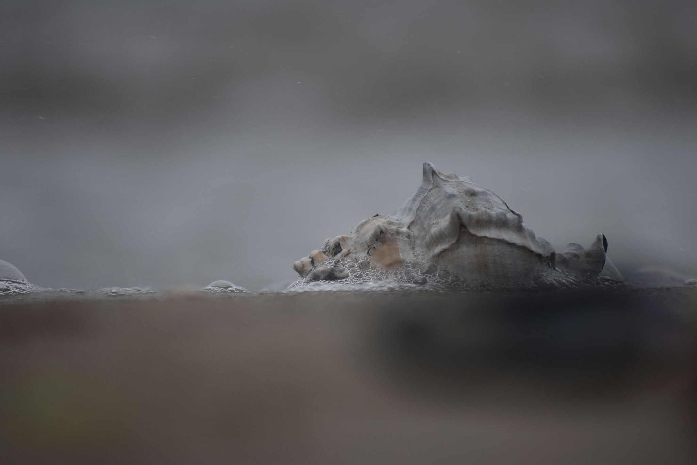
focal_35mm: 300
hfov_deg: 6.9
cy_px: 232
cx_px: 348
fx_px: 5807
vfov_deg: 4.6
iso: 400
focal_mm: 200
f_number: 5.6
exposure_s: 1/1000
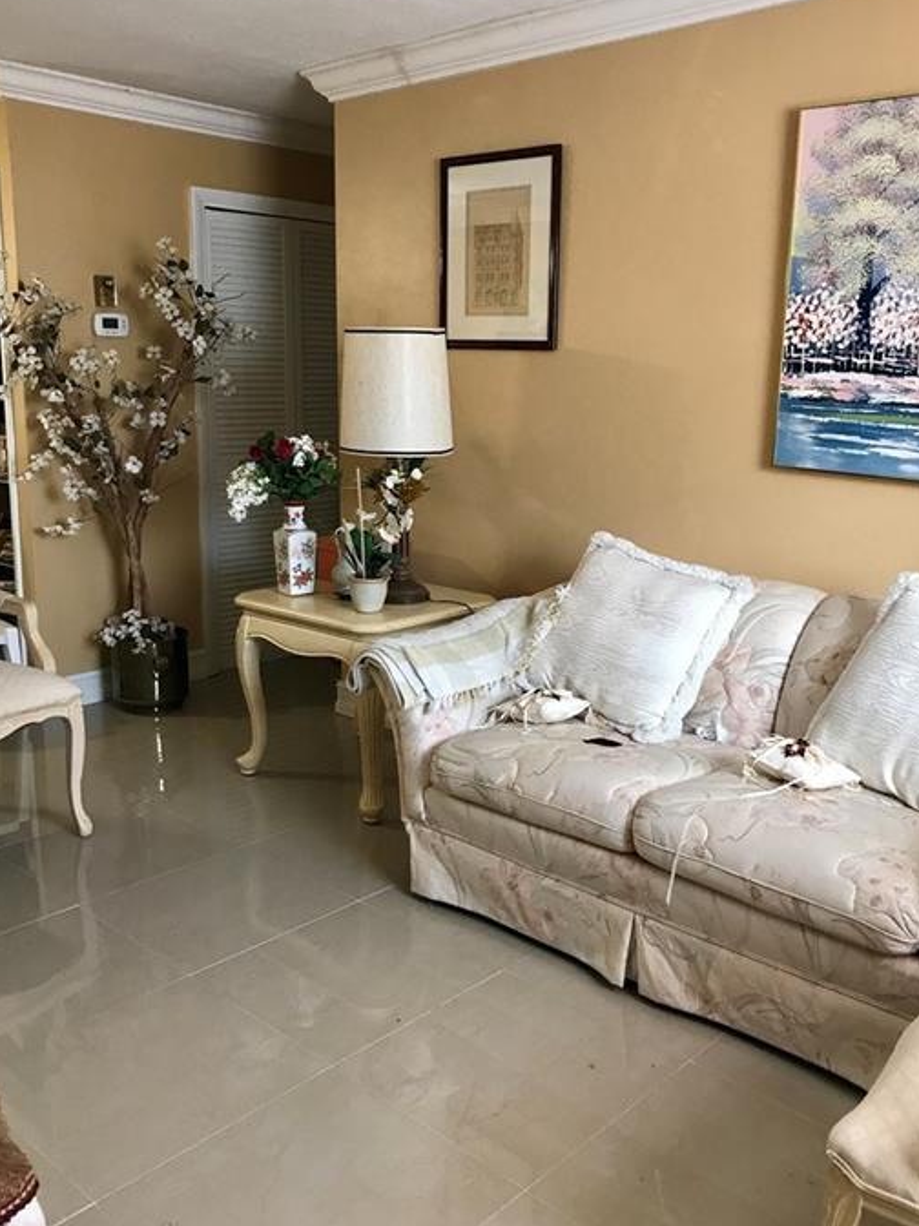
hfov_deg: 44.1
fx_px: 1133
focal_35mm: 32
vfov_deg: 56.8
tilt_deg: -9.9
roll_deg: -1.1
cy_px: 586
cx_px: 489
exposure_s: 1/17
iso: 40
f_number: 1.8
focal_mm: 3.99
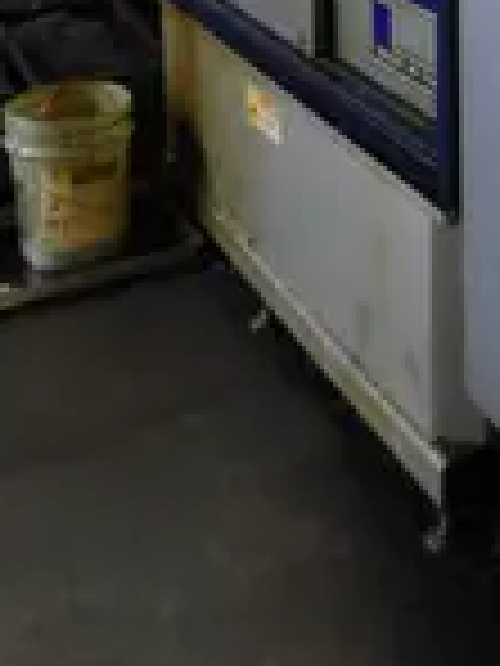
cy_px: -158
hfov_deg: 21.6
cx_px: 626
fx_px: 1194
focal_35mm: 62
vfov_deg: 27.1
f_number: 3
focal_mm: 4
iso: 400
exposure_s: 1/13
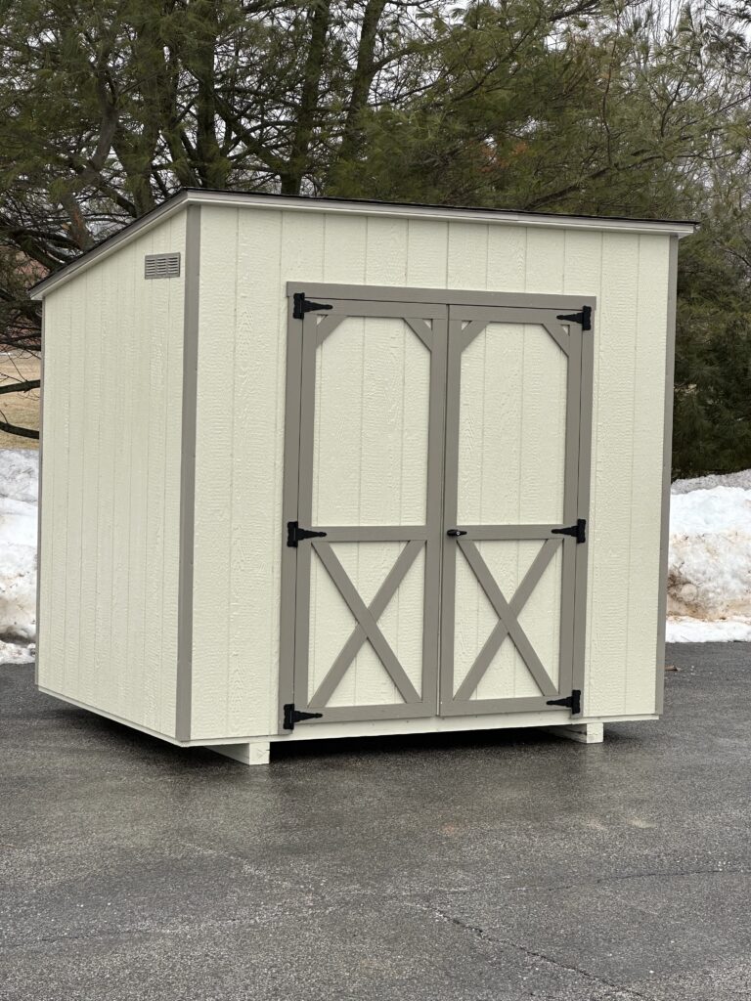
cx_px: 376
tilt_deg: -3.0
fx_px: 2227
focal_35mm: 77
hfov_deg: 19.1
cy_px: 500
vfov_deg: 25.3
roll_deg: +0.8
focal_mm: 9
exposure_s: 1/99
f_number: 2.8
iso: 32
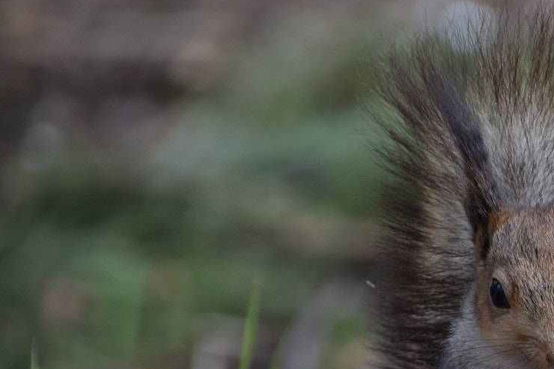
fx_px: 11477
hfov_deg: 2.8
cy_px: 335
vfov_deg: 1.8
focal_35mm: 746
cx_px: 551
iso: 500
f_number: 6.3
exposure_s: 1/500
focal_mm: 230
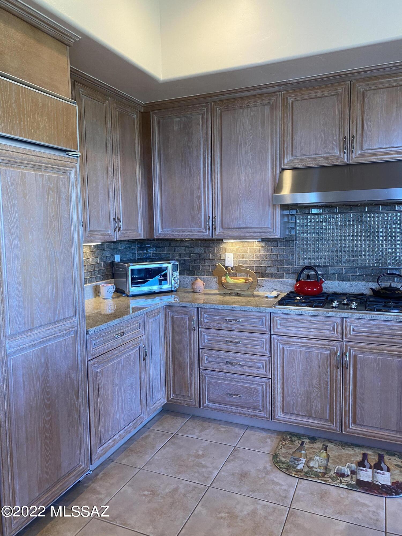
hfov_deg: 53.1
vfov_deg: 67.3
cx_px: 201
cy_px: 268
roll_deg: +1.1
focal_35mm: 26
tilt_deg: -5.3
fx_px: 403
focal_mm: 4.25
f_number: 1.8
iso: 125
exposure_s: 1/60
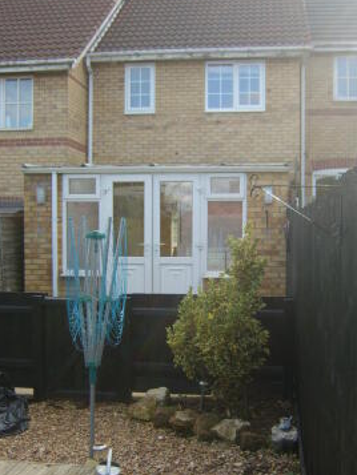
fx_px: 522
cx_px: 181
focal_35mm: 38
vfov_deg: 49.0
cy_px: 231
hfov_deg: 37.7
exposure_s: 1/162
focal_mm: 8.13
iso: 50
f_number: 4
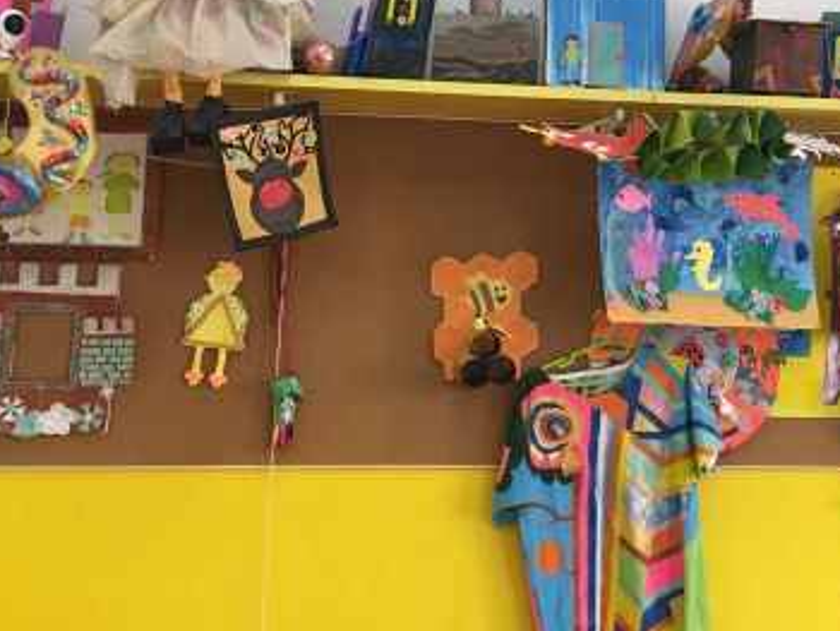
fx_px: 1408
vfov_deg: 25.1
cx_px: 641
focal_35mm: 58
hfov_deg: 32.5
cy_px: 191
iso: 64
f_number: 2.2
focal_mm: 4.15
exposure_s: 1/33
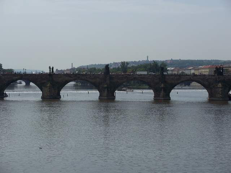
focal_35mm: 96
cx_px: 116
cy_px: 86
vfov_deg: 15.4
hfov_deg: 20.4
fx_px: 641
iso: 64
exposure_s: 1/800
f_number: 5
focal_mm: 20.3
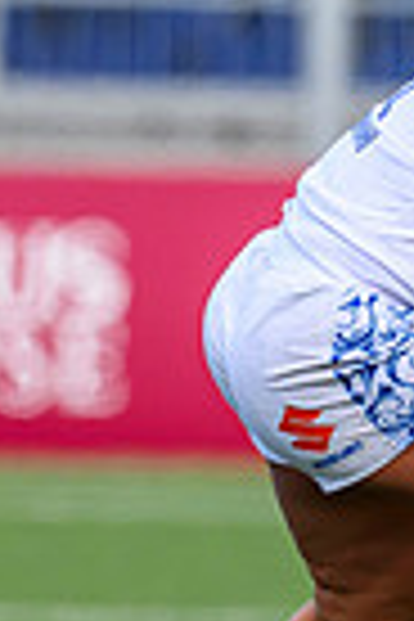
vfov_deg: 0.7
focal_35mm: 2903
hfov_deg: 0.5
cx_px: 1157
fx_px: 50073
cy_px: 566
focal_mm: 400
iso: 500
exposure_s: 1/2000
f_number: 4
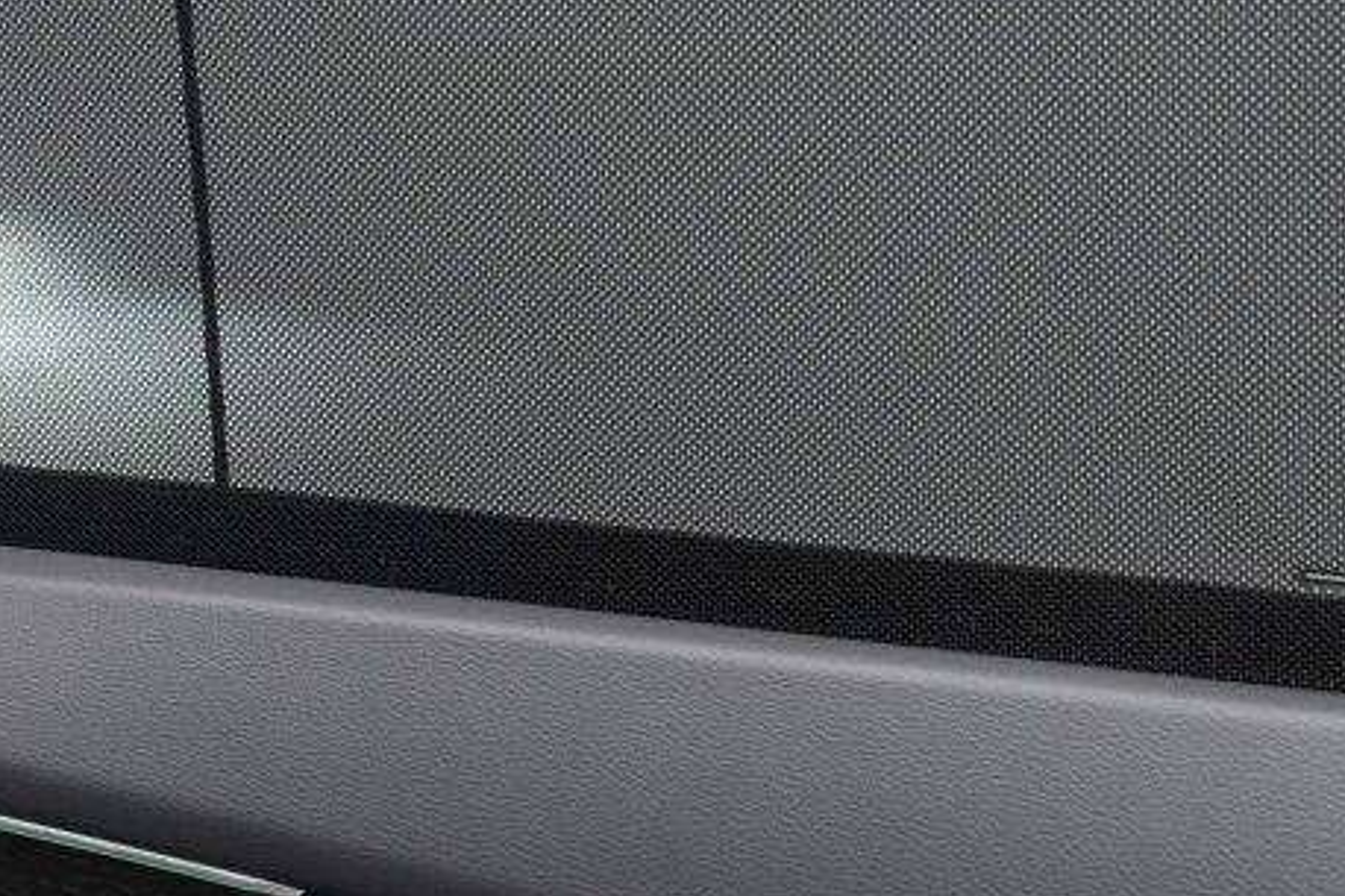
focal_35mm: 94
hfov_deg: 21.6
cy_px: 148
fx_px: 3510
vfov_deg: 14.4
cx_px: 411
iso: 640
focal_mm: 28
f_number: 3.2
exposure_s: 1/50
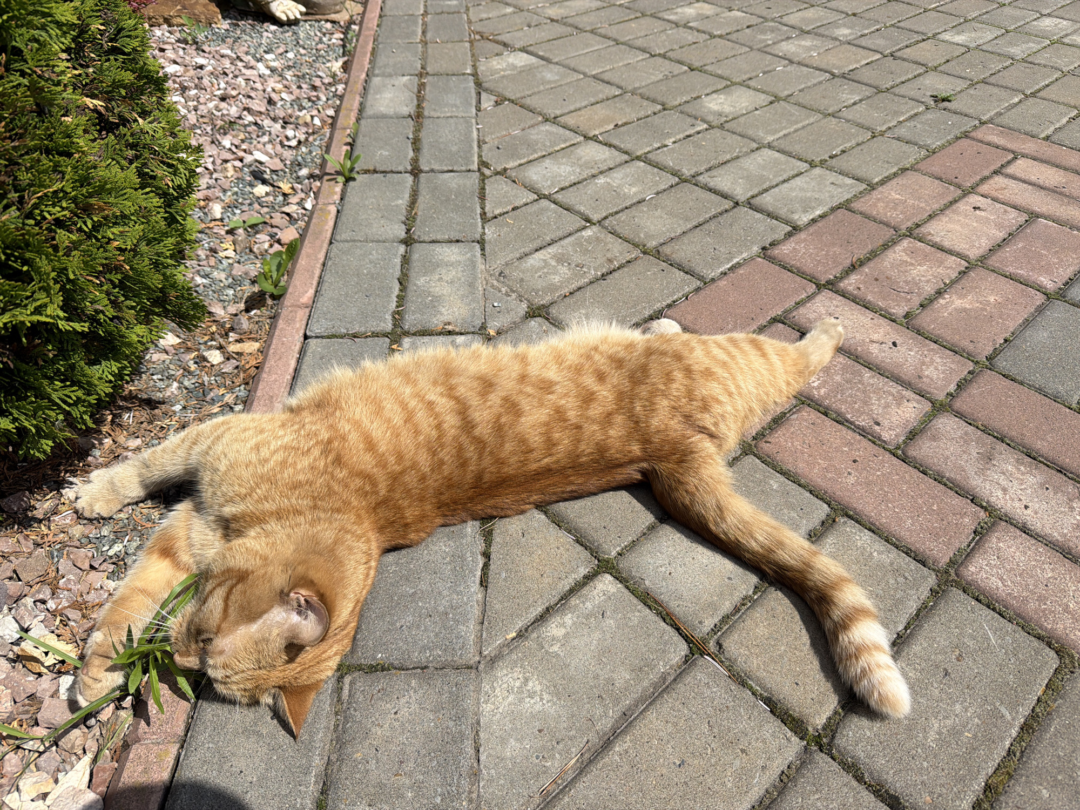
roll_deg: -2.5
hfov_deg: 71.6
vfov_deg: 56.8
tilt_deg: -43.7
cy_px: 405
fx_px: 749
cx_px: 540
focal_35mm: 24
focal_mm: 6.76
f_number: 1.78
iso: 80
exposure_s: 1/6711
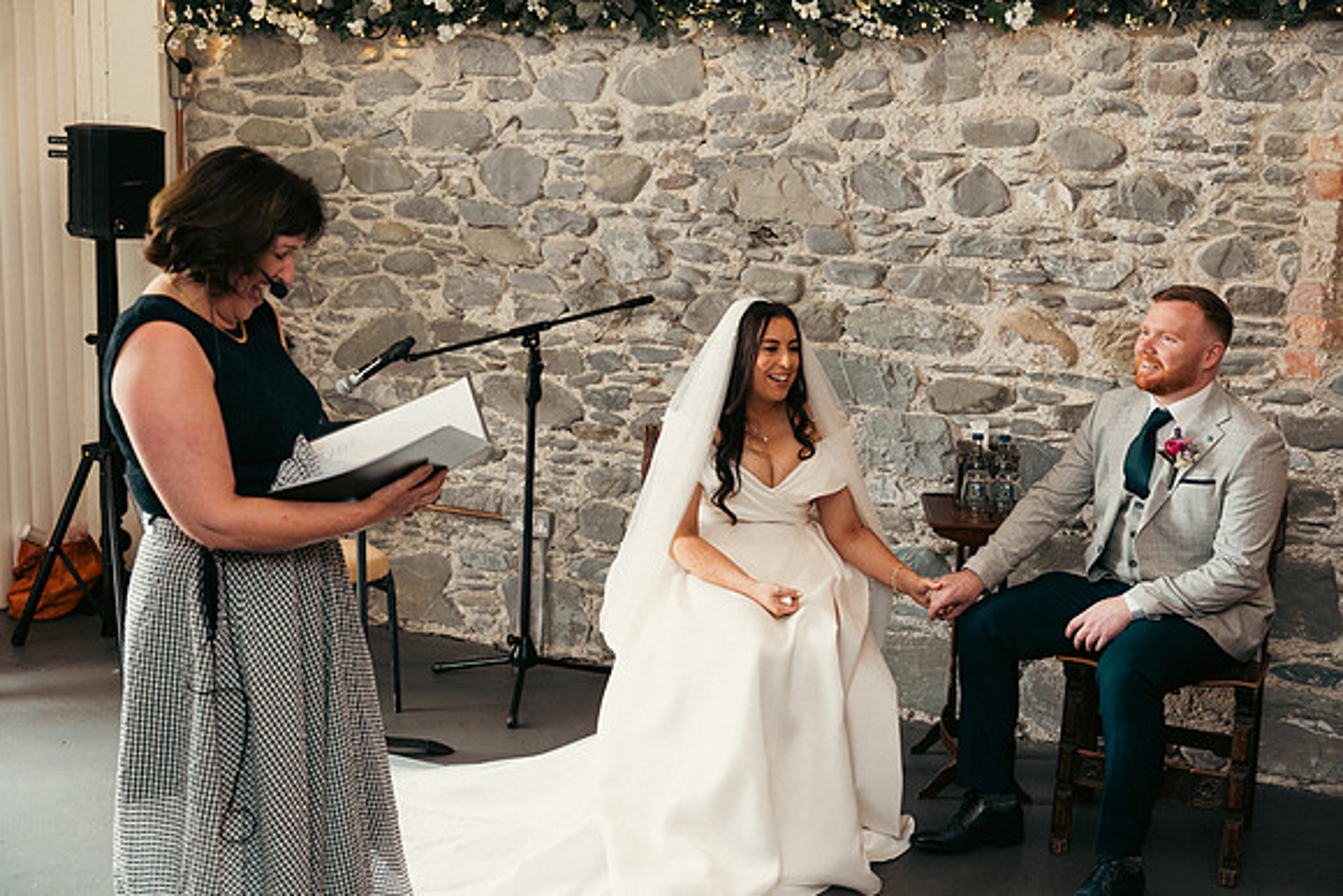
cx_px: 672
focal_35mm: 45
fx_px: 1679
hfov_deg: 43.6
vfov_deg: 29.9
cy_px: 448
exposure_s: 1/160
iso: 1000
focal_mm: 45
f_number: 3.5
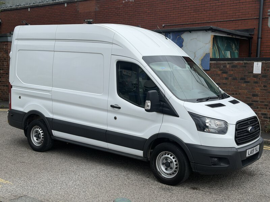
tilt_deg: -4.5
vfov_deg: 30.3
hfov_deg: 39.7
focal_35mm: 48
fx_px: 374
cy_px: 101
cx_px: 135
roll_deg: -1.8
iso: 64
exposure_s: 1/2415
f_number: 1.78
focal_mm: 6.76
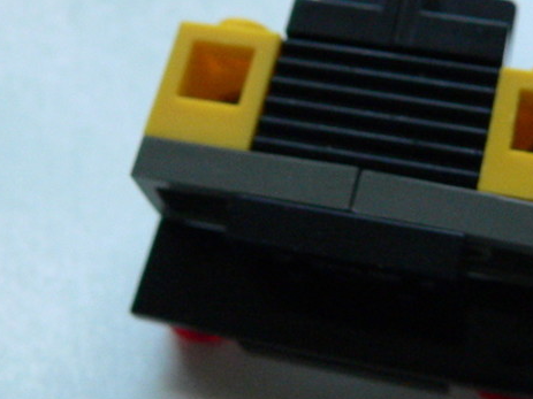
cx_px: 357
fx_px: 1078
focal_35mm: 70
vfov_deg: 21.0
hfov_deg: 27.6
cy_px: 193
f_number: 4
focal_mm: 6
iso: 400
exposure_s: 1/200
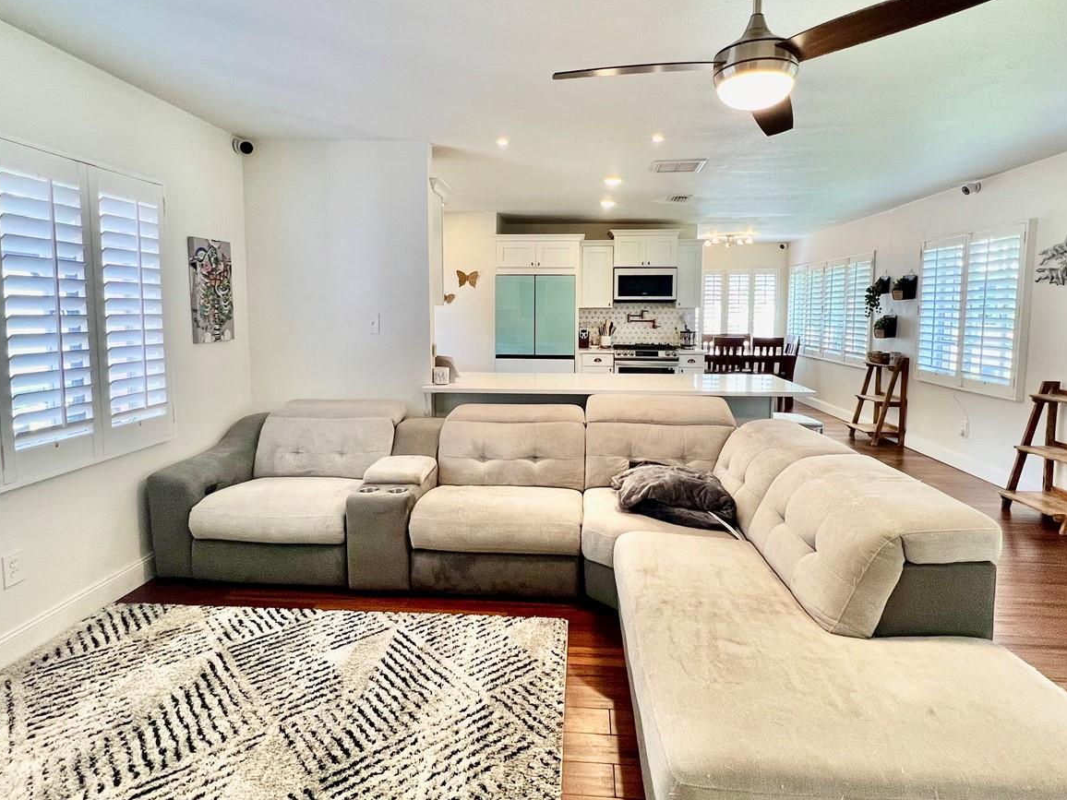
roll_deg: +0.1
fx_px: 555
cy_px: 357
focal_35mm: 18
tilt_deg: -5.3
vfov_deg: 71.4
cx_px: 540
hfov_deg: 87.8
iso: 160
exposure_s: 1/120
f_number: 1.8
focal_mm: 1.57
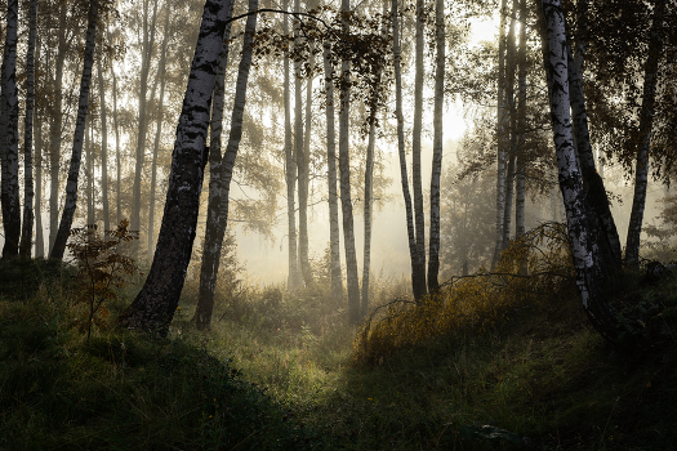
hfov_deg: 41.1
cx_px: 338
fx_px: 903
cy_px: 226
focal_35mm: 48
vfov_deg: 28.1
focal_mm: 48
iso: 100
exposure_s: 1/25
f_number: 11
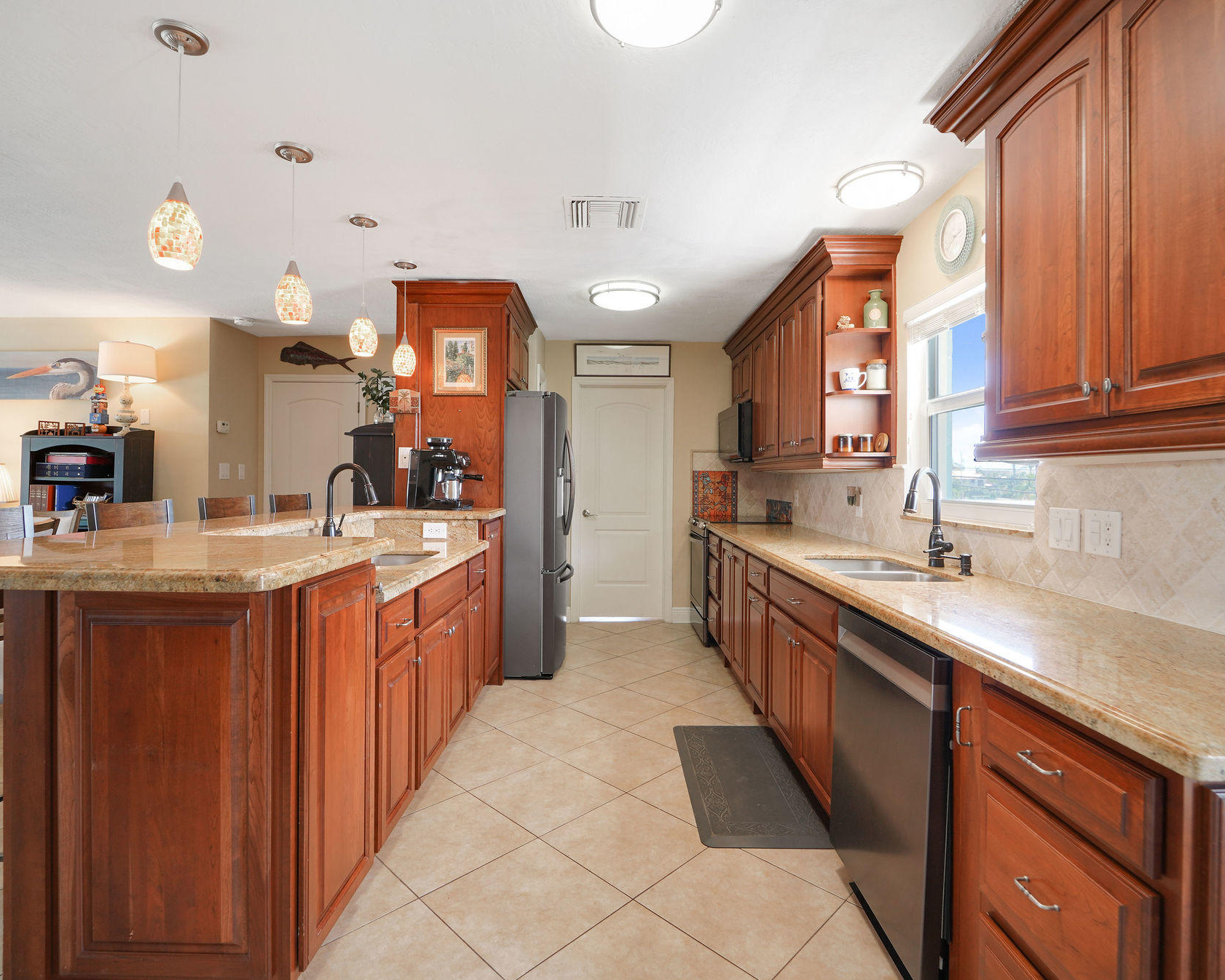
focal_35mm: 16
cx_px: 613
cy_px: 486
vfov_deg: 80.4
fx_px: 580
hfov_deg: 93.1
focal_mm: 14
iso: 200
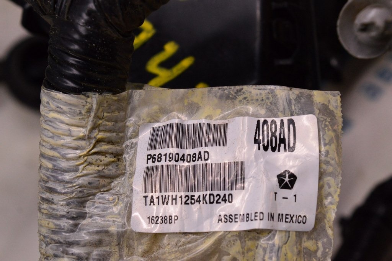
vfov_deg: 16.5
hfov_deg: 24.6
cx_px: 196
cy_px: 130
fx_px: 898
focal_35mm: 82
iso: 1600
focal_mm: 55
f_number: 8
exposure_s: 1/125
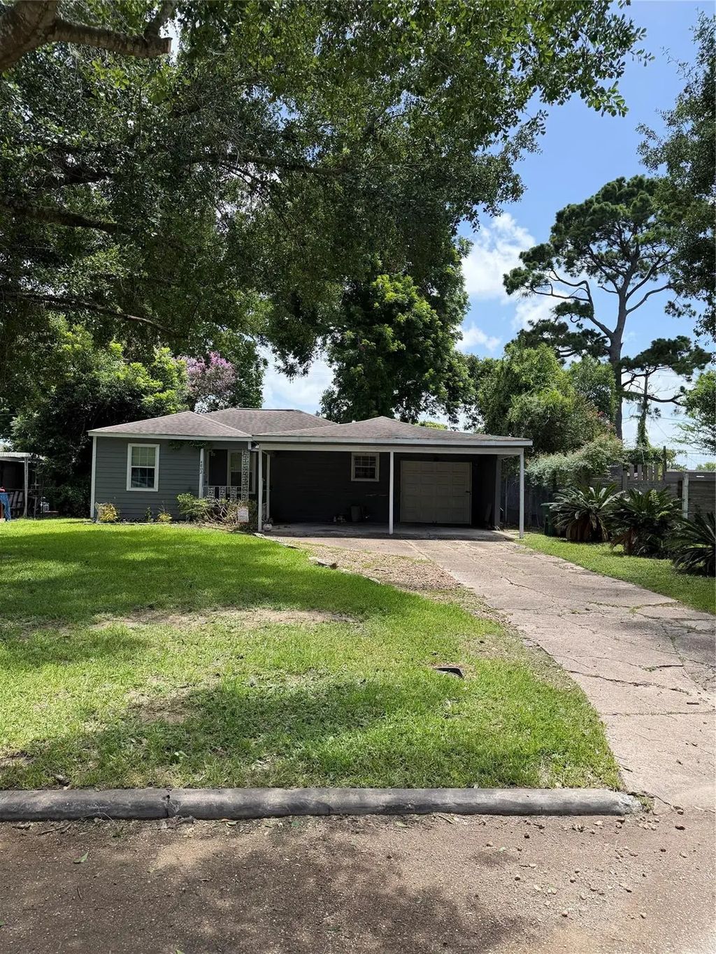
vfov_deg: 71.6
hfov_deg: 56.8
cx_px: 358
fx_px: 662
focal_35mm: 24
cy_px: 477
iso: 100
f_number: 1.78
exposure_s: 1/2232
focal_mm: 6.76
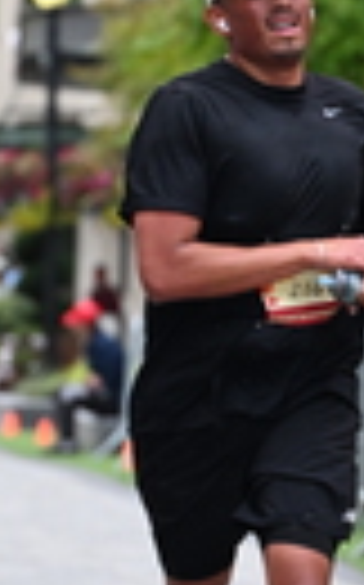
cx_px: 182
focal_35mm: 332
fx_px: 5281
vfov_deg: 6.3
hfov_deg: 3.9
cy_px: 333
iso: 1250
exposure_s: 1/2500
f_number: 2.8
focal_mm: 77
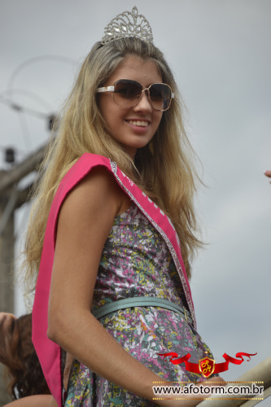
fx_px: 2288
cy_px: 204
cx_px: 136
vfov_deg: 10.2
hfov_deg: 6.8
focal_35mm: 202
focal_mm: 135
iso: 100
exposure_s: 1/500
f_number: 5.6
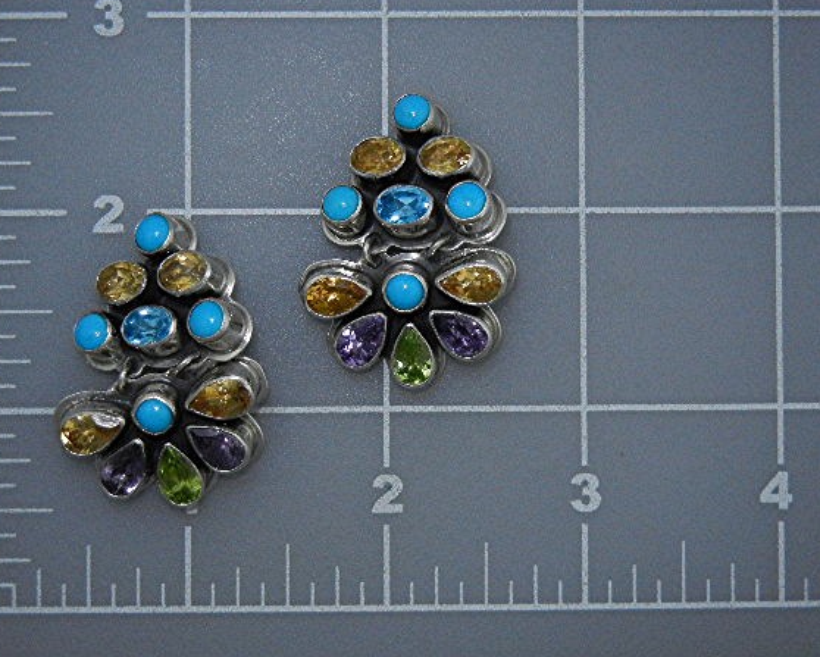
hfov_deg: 28.7
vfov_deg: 23.2
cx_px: 401
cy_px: 306
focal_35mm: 66
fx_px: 1603
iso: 800
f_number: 8
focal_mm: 10.6
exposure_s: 1/30
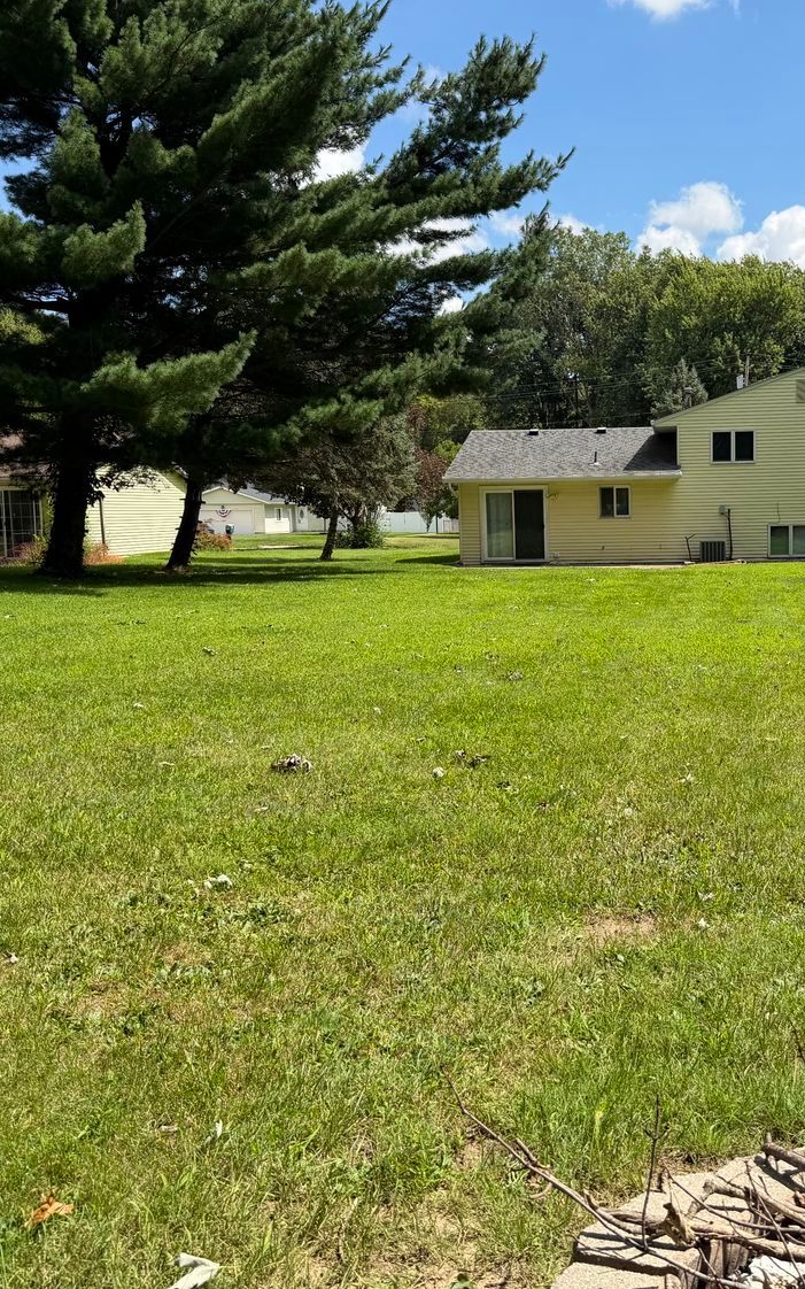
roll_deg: +1.4
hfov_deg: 36.5
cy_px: 645
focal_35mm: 34
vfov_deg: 56.7
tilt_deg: -6.4
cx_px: 595
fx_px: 1194
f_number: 1.78
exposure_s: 1/3145
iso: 80
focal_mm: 6.76
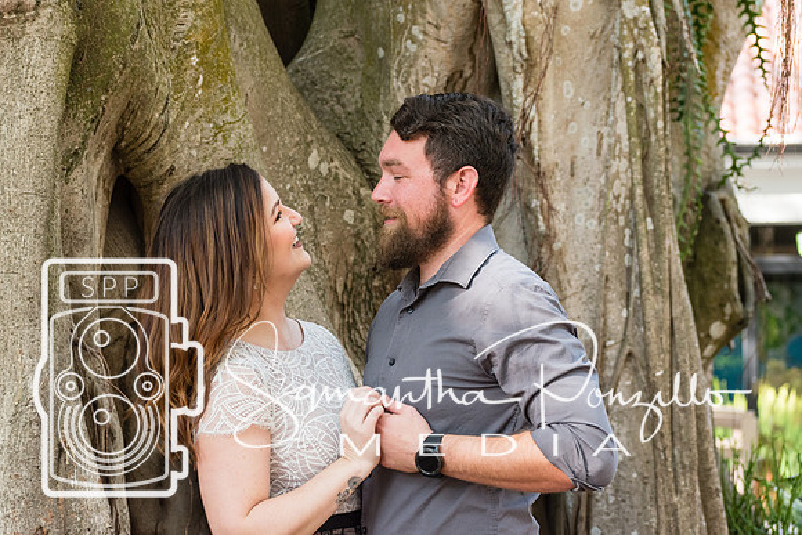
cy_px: 268
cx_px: 401
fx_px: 2342
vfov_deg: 13.0
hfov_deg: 19.4
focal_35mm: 105
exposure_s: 1/250
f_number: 4.5
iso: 720
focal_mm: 70
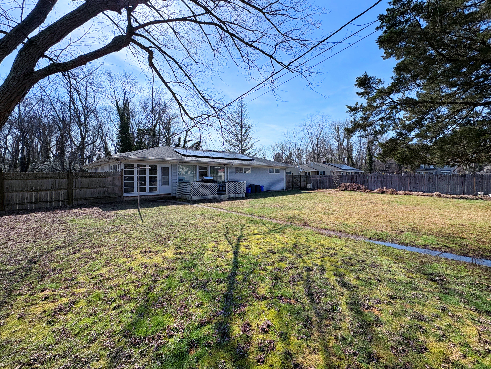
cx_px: 258
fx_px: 213
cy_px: 176
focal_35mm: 15
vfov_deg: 81.7
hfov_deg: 98.1
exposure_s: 1/2028
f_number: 2.2
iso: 50
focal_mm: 2.22
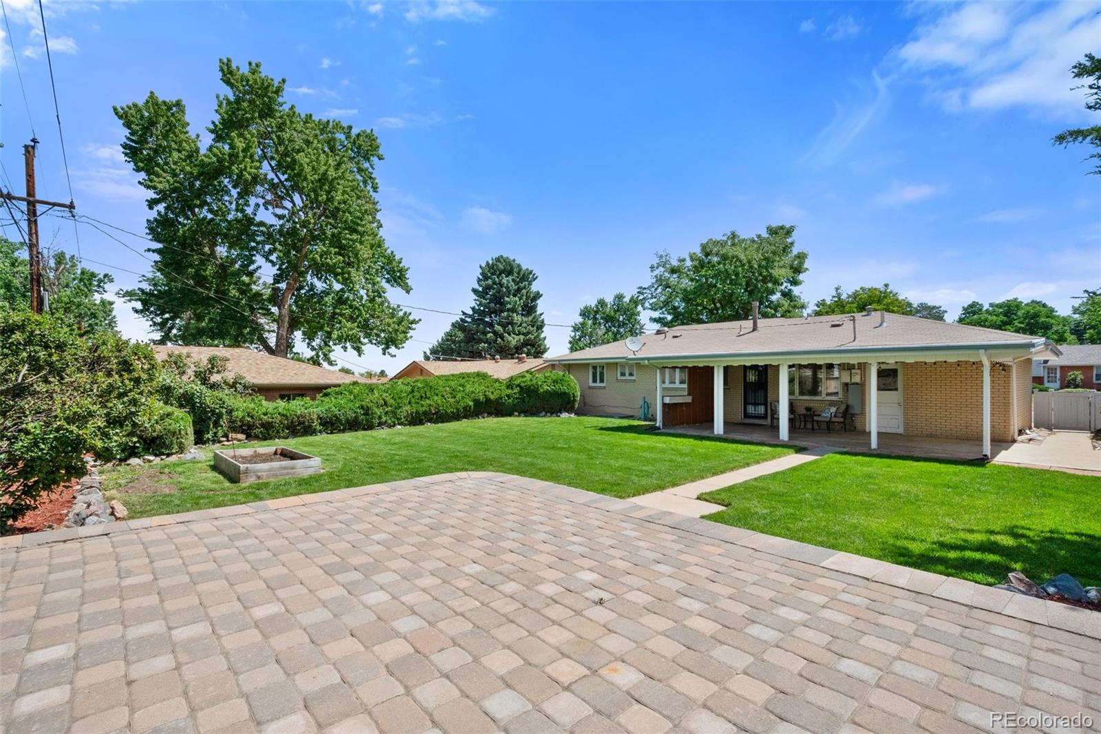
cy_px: 367
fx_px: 459
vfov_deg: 77.3
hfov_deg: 100.4
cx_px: 550
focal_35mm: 15
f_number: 8
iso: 400
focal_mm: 10
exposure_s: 1/400
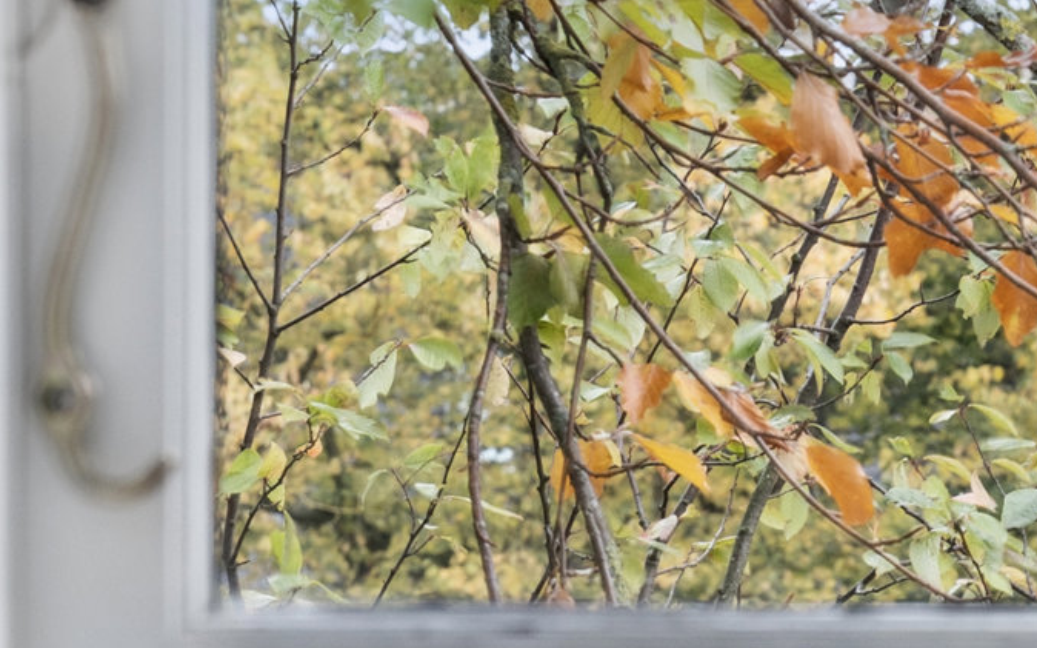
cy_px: 386
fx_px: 3589
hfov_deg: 16.4
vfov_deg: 10.3
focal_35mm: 127
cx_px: 589
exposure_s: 1/15
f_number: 9
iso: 160
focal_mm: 70
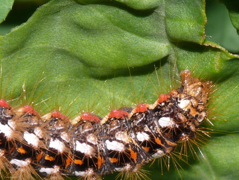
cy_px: 140
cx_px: 36
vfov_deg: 4.2
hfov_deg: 5.6
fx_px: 2460
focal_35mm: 356
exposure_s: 1/640
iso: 100
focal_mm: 31.8
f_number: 11
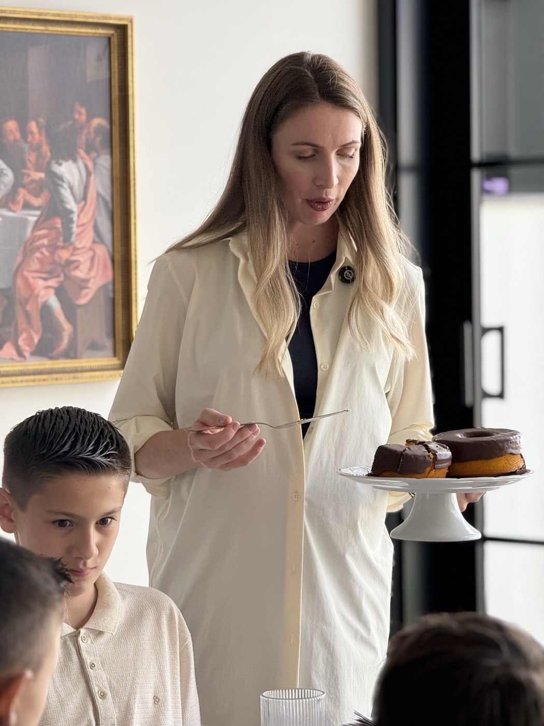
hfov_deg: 12.3
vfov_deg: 16.4
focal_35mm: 120
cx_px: 272
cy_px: 363
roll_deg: +1.1
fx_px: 2514
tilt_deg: -2.0
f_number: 2.8
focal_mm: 15.66
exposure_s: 1/99
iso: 50
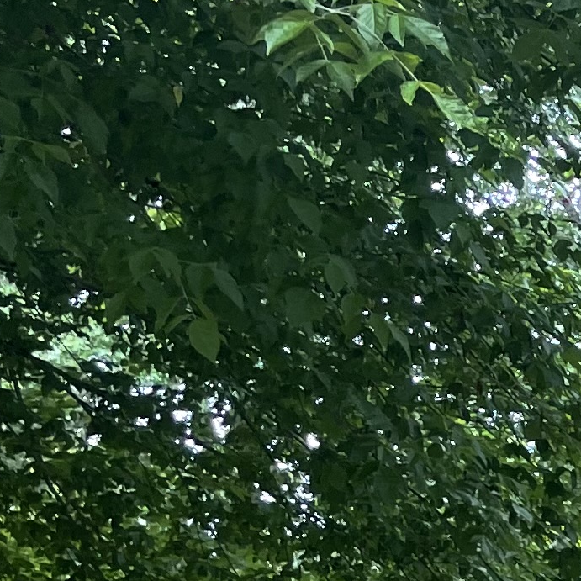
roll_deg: -2.7
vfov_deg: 12.0
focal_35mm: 134
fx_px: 2545
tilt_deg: -0.2
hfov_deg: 11.4
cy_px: 1041
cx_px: 1252
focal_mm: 4.2
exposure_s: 1/125
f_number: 1.6
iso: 32
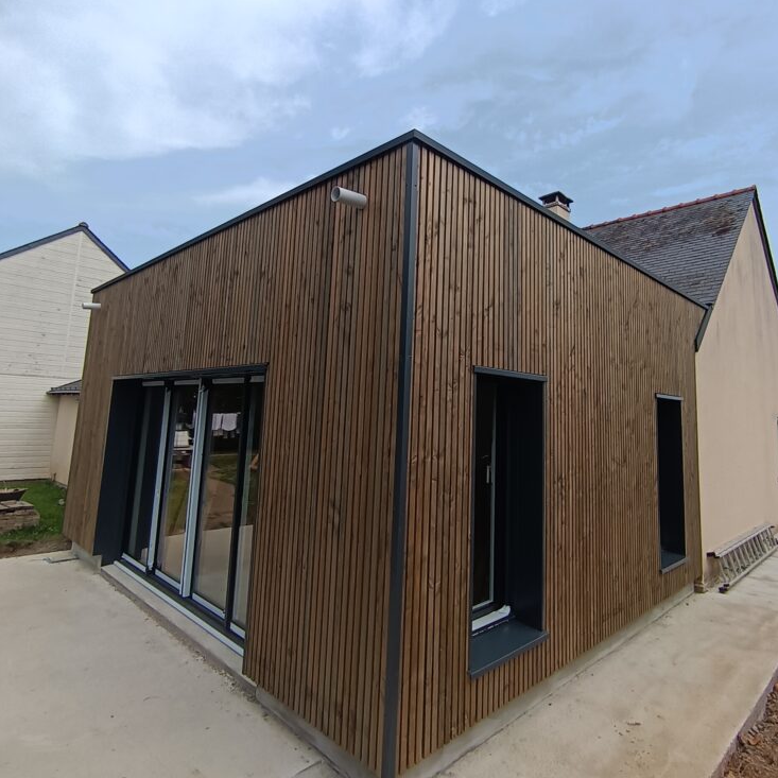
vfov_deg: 71.8
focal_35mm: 21
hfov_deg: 72.1
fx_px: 534
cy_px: 336
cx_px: 407
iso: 103
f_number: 2.2
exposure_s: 1/1153
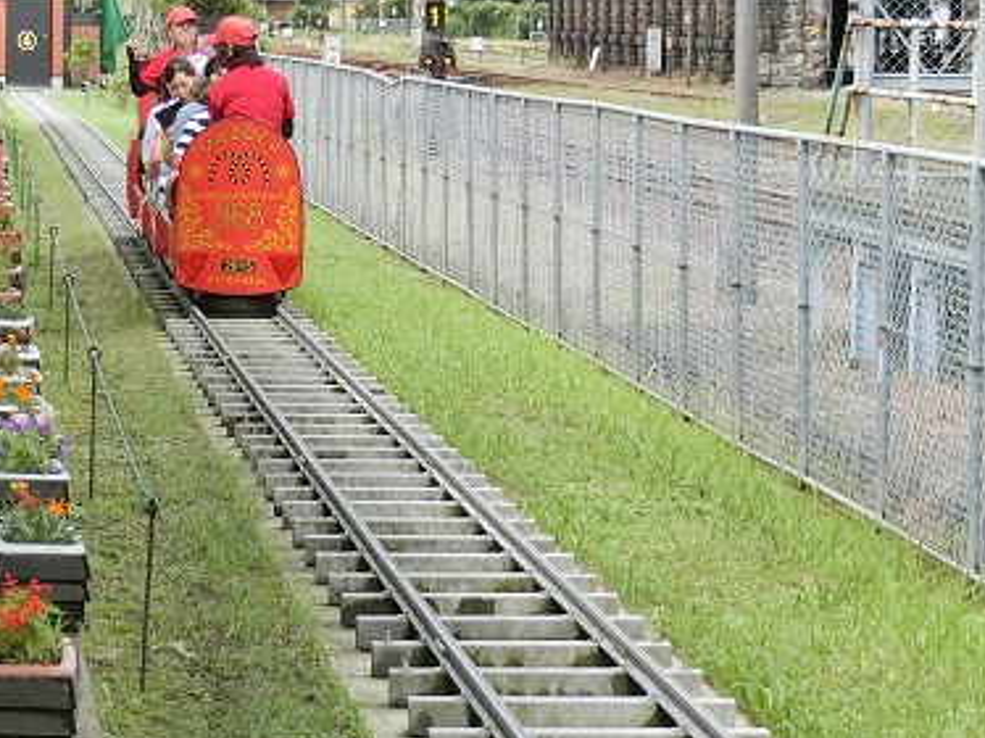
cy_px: 340
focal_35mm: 199
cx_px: 334
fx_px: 5659
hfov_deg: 9.9
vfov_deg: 7.5
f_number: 5.6
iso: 80
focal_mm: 16.5
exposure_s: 1/160
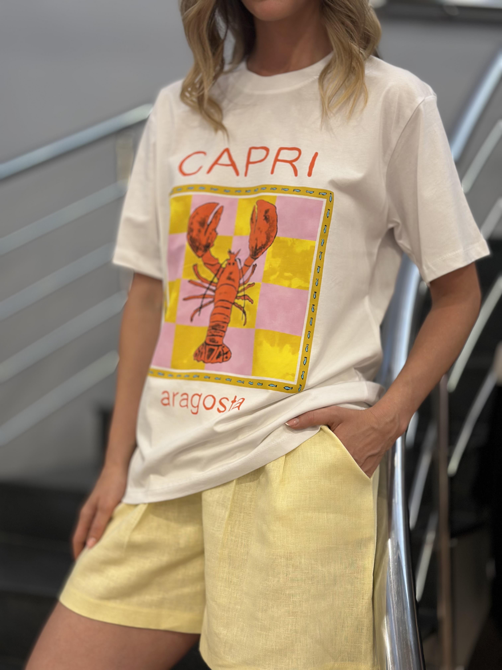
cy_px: 335
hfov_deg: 30.3
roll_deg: -0.2
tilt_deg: -1.9
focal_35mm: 48
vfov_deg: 39.7
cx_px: 251
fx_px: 928
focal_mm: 6.86
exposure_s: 1/50
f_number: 1.78
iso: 125
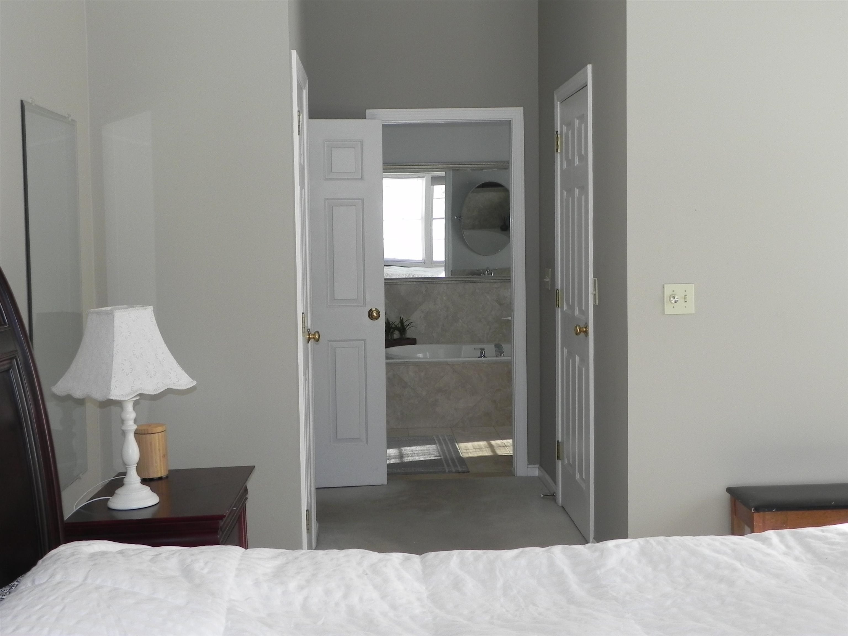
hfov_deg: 41.2
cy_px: 318
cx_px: 424
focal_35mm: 46
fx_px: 1127
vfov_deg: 31.5
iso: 160
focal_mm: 8.2
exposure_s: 1/64.7
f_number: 3.2
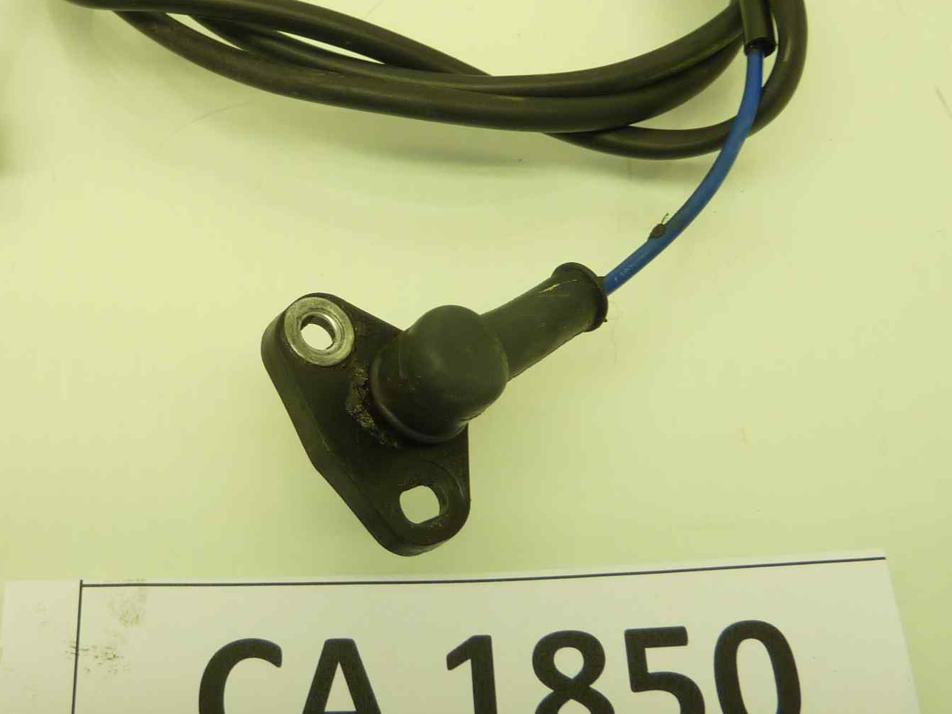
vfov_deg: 30.0
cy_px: 216
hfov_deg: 39.4
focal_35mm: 48
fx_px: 1320
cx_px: 352
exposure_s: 1/30
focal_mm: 4.1
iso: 80
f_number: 3.3
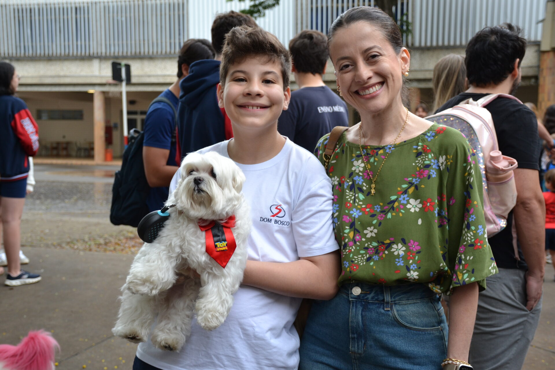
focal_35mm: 48
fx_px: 740
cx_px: 278
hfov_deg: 41.1
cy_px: 185
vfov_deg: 28.1
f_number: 4.5
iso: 400
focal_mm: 32
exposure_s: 1/80
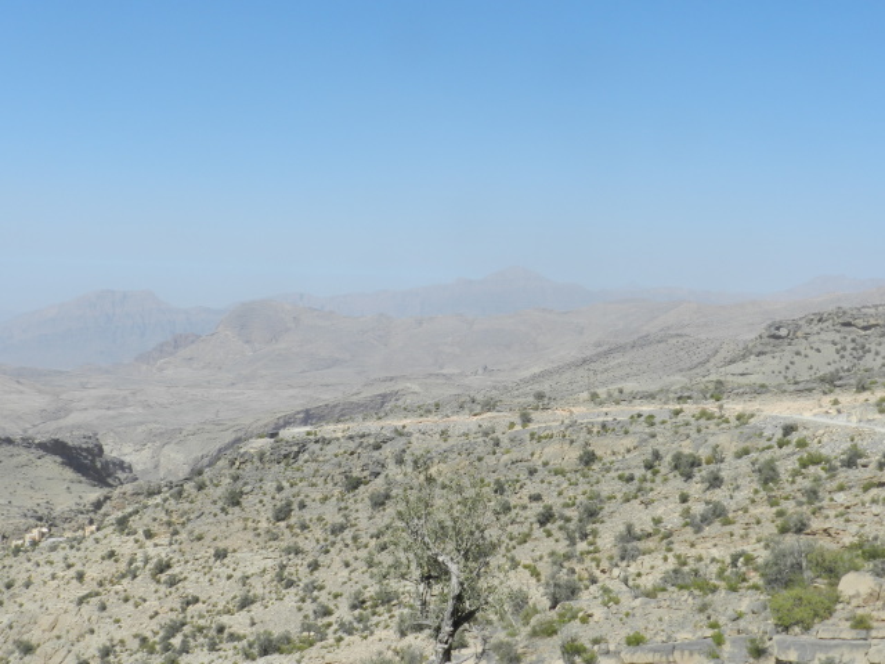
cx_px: 442
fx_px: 972
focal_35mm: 38
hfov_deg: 49.0
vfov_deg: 37.7
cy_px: 332
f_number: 5
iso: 160
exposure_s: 1/1000
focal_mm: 6.7
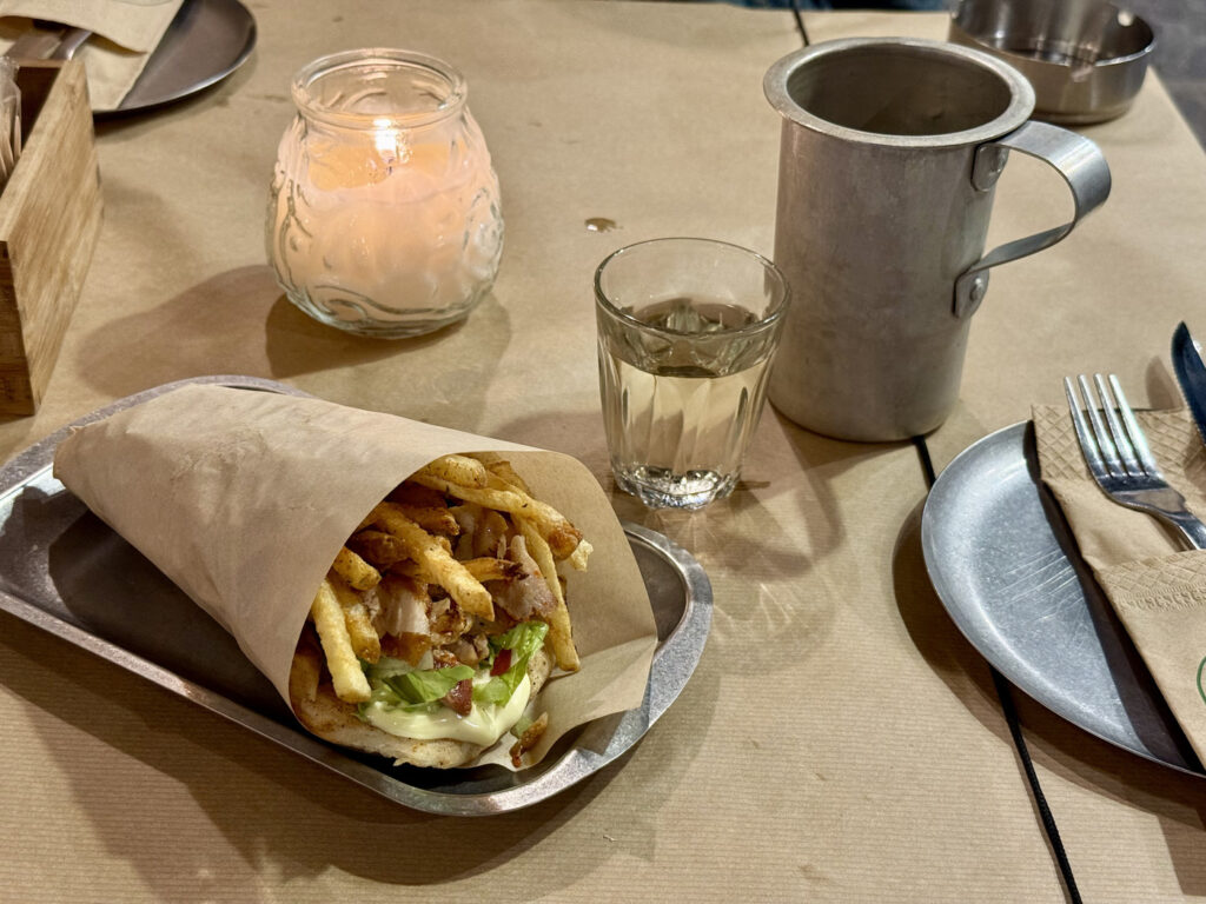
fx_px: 1672
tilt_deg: -34.3
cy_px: 452
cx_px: 603
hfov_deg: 39.7
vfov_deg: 30.3
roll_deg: -0.8
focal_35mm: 48
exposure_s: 1/60
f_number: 1.78
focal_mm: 6.76
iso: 250
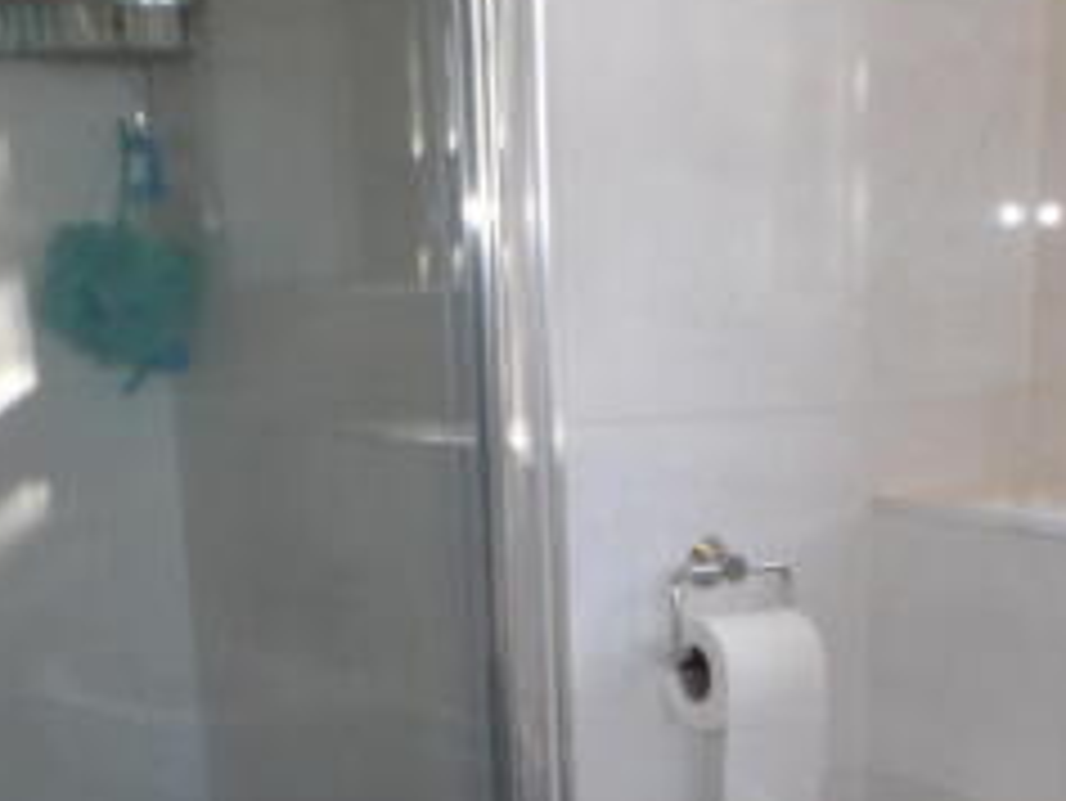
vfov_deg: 23.5
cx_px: 708
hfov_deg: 32.4
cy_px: 844
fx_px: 1818
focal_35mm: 59
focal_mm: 4.3
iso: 200
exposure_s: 1/29
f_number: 4.1
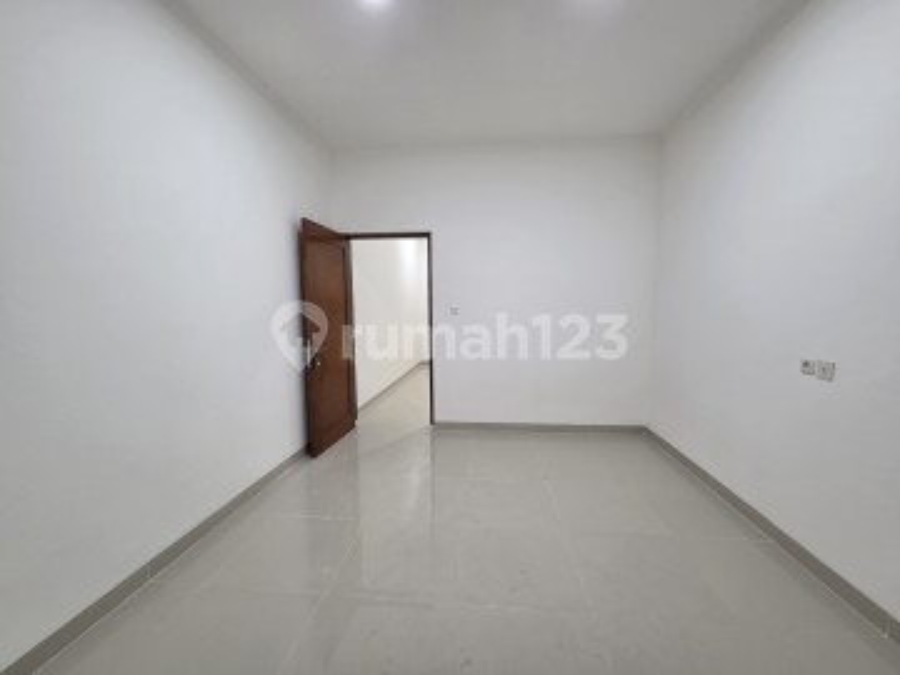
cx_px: 450
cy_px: 338
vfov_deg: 89.9
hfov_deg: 106.2
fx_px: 338
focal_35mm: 13
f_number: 2.2
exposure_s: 1/50
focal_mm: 2.2
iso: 160
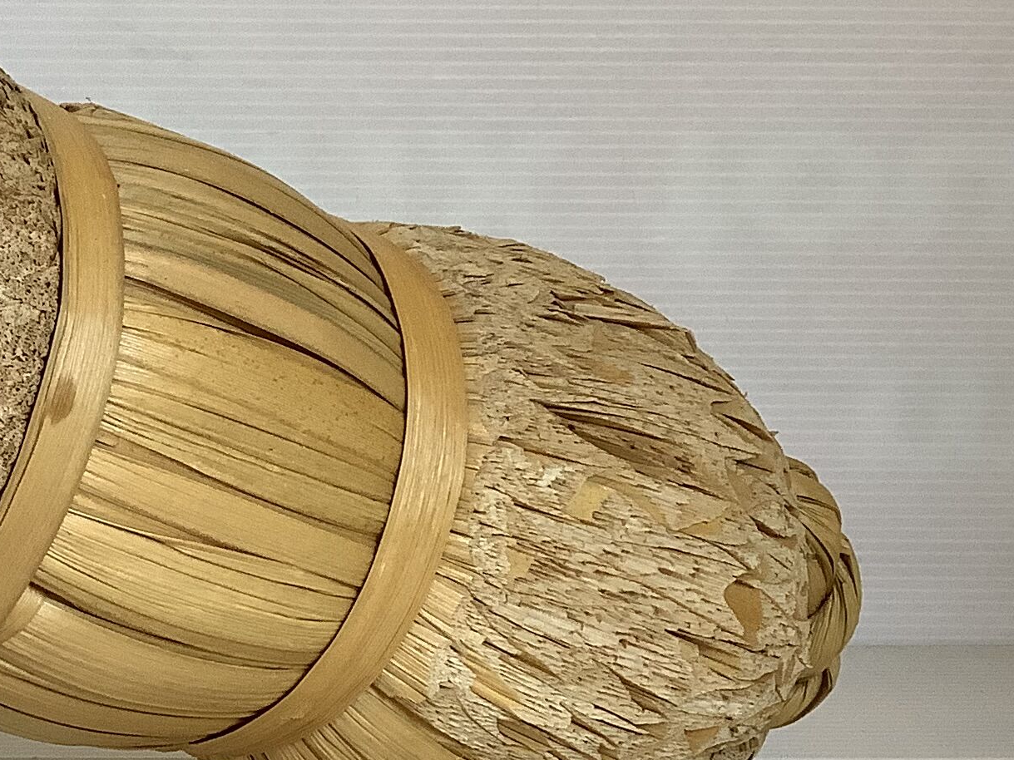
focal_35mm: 83
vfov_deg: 17.8
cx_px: -50
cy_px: 466
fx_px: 2431
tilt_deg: -9.7
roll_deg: +0.1
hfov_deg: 22.5
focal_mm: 3.3
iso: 80
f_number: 2.4
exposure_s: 1/50
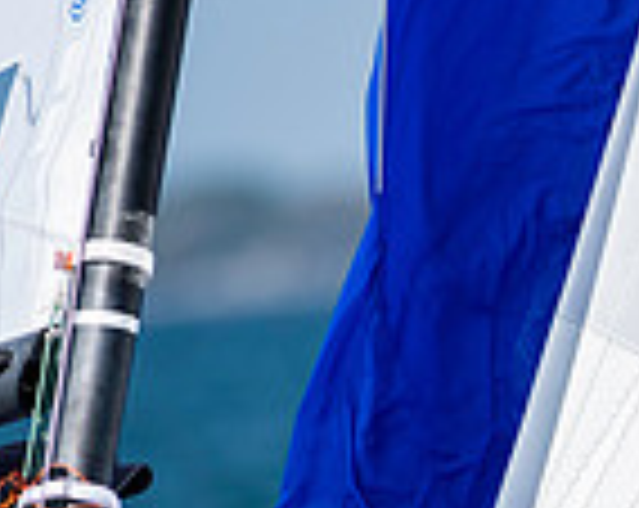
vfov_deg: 0.9
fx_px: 32613
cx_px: 1210
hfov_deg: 1.1
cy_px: 816
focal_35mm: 1728
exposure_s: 1/3200
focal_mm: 300
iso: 200
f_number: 5
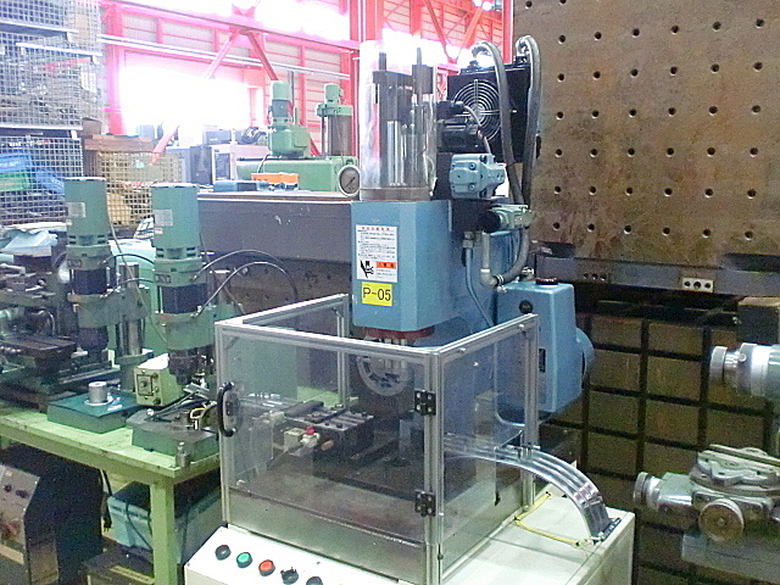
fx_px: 789
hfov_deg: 52.6
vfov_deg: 40.7
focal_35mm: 35
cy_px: 292
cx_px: 390
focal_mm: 6.3
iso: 1600
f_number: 3.1
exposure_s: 1/40
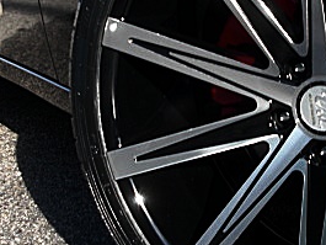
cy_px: 98
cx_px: 215
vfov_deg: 17.0
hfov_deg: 22.4
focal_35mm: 87
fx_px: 820
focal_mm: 6.3
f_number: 2.8
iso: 50
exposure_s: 1/100
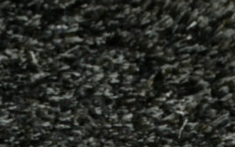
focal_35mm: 241
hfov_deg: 8.7
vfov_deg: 5.2
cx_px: 8
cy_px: 433
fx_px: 1544
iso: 400
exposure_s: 1/25
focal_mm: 30
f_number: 13
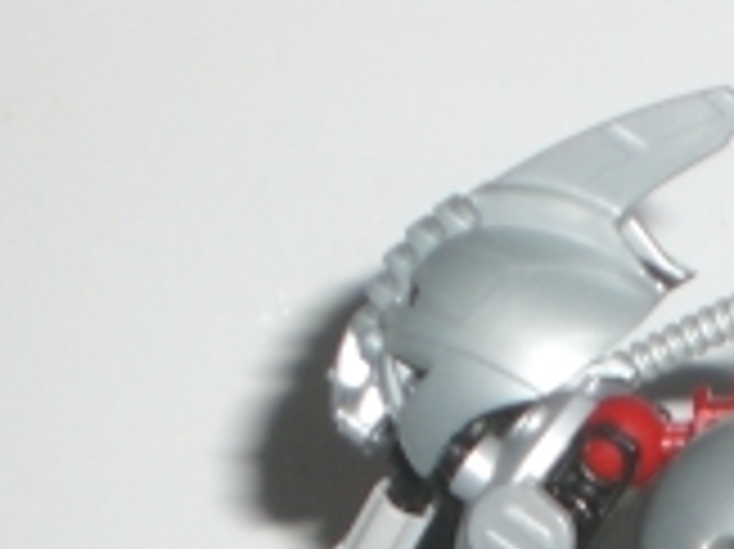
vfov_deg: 9.4
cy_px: 1053
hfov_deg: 12.9
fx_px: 3157
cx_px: 914
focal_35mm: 149
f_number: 3.1
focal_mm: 6.3
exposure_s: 1/60
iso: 100
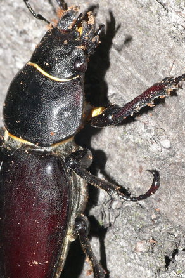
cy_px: 159
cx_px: 81
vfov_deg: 9.5
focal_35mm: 216
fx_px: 1665
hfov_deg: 6.4
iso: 200
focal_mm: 30
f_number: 11
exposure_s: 1/160
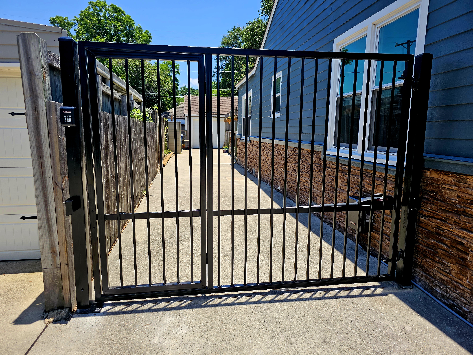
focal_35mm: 23
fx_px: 314
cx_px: 236
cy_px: 178
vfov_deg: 58.9
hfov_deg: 73.9
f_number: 1.7
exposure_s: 1/526
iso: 10
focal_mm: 6.3
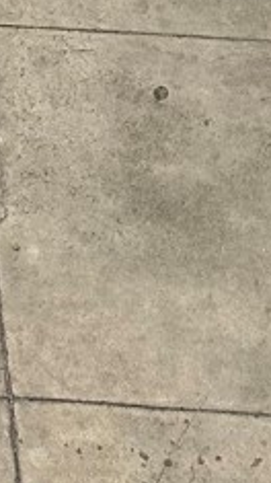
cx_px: -374
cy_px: -968
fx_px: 2187
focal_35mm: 171
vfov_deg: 9.7
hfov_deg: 6.7
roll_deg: -1.5
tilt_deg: -21.9
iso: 80
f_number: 1.78
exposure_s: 1/2660
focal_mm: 6.86
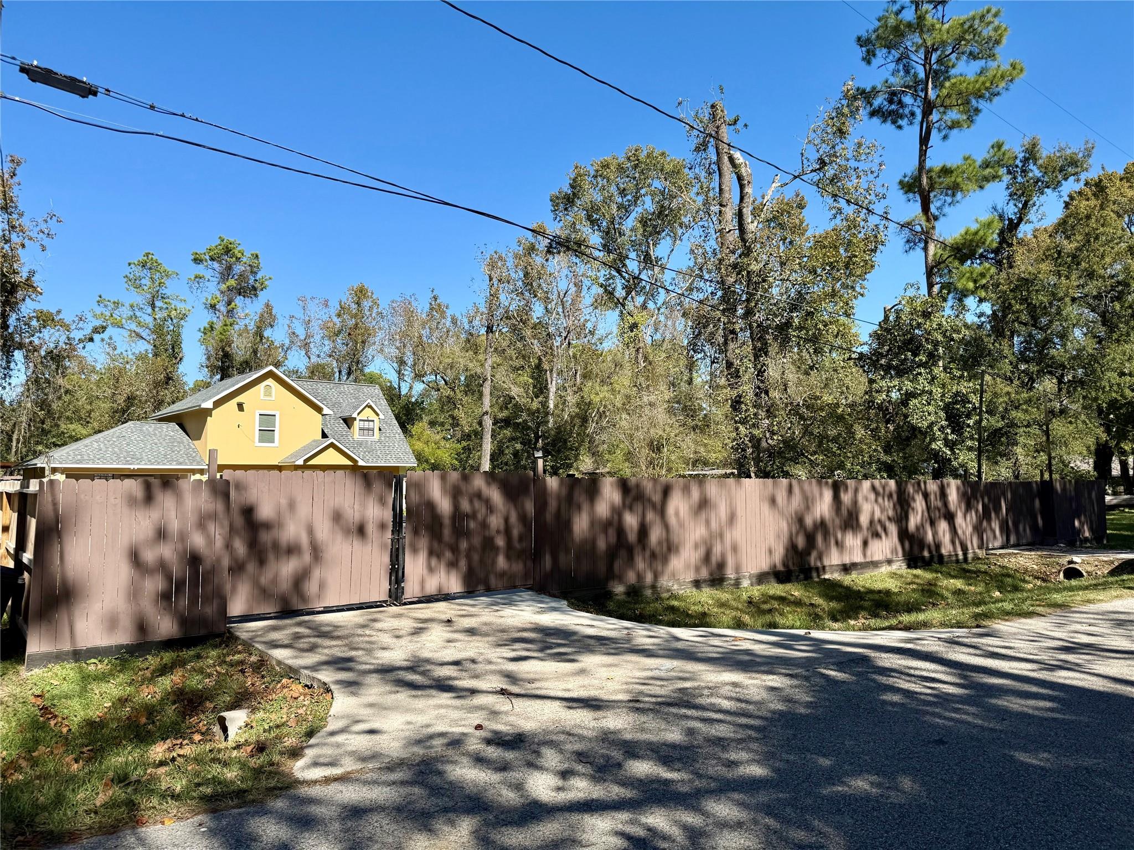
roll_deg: -0.3
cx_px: 567
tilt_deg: +4.5
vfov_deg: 56.8
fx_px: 786
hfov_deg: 71.6
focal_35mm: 24
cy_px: 425
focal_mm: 6.76
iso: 80
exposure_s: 1/3145
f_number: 1.78
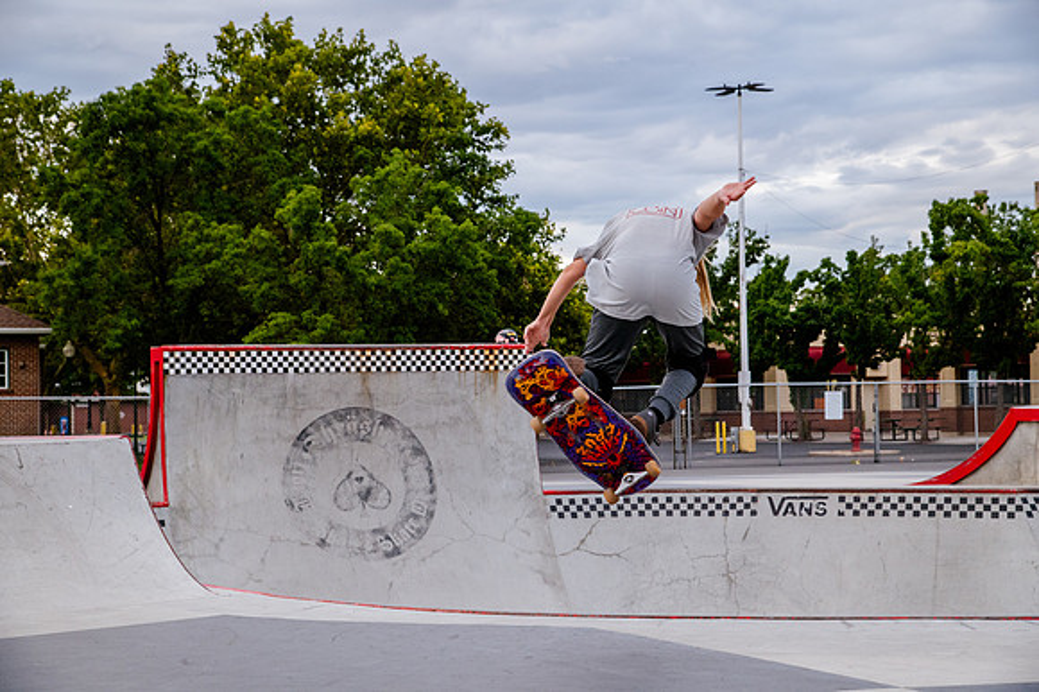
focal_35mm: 78
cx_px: 520
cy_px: 346
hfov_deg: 26.0
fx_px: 2250
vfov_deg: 17.5
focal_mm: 78
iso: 2500
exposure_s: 1/400
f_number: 9
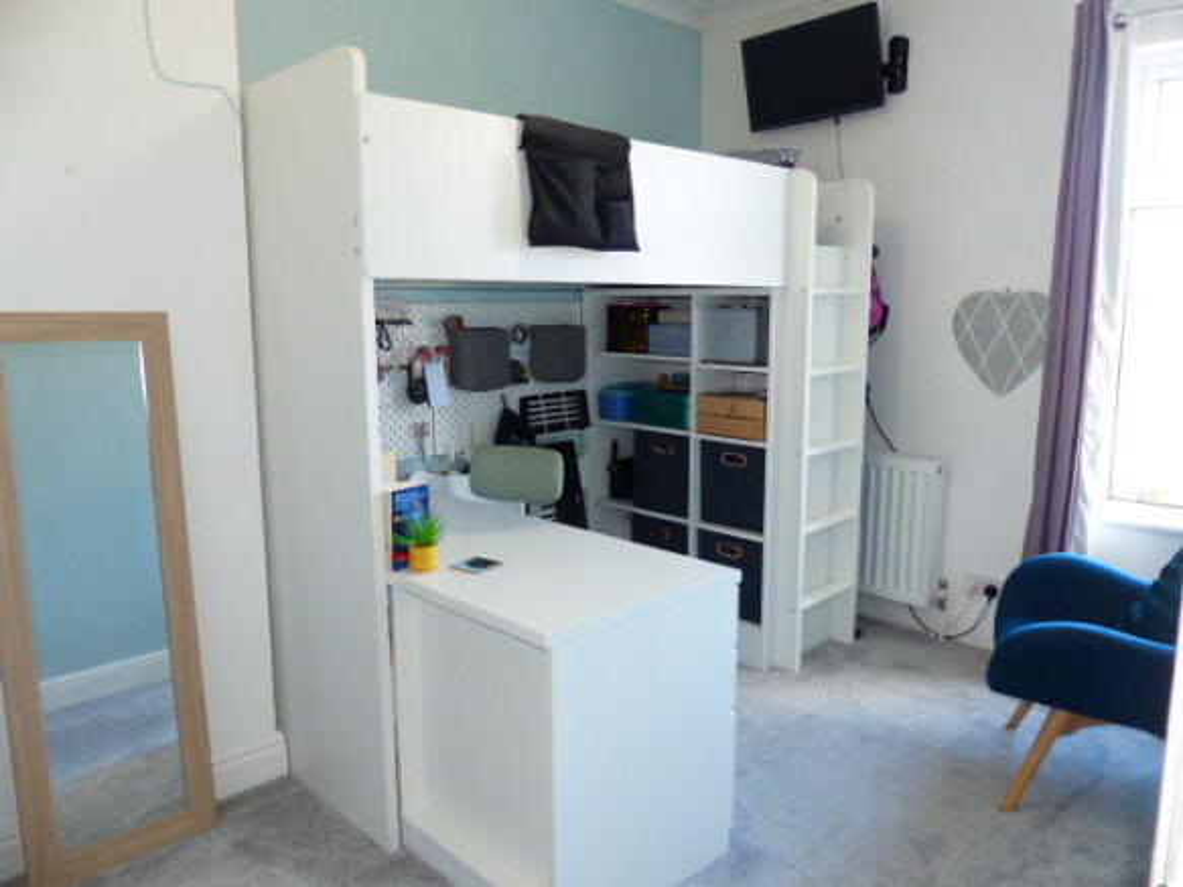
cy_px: 444
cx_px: 592
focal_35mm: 25
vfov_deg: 54.9
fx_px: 854
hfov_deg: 69.4
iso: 400
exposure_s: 1/60
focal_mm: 4.5
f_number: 2.8
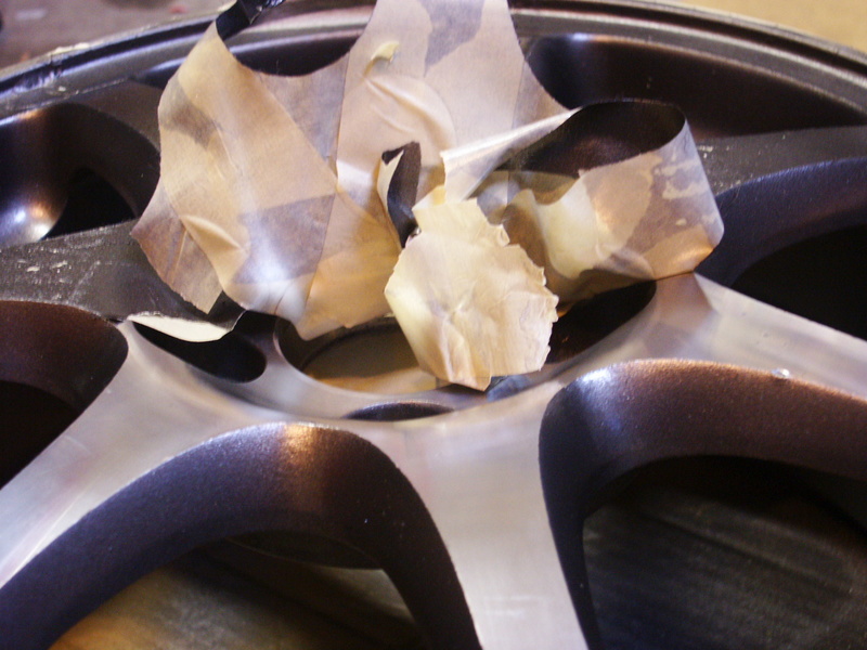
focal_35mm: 90
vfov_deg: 16.4
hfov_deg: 21.8
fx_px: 2254
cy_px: 325
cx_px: 434
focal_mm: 22.45
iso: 160
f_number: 3.5
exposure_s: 1/6
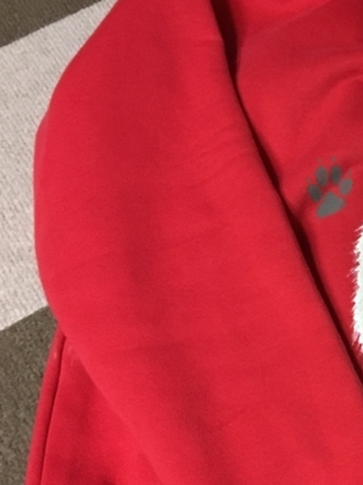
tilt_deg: -56.3
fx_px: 1119
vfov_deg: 24.4
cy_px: 281
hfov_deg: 17.2
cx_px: 492
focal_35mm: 80
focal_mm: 4.15
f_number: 2.2
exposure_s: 1/24
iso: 200
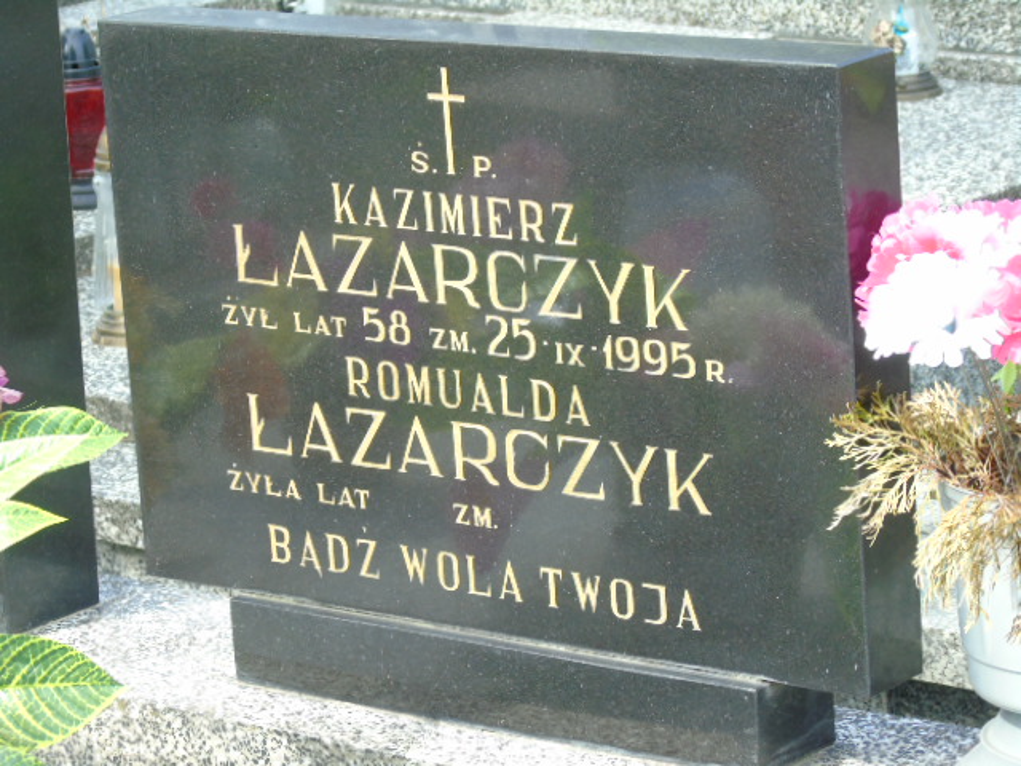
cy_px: 383
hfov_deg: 13.9
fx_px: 4188
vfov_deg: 10.4
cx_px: 510
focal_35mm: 142
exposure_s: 1/125
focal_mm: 25
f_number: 4.7
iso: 160
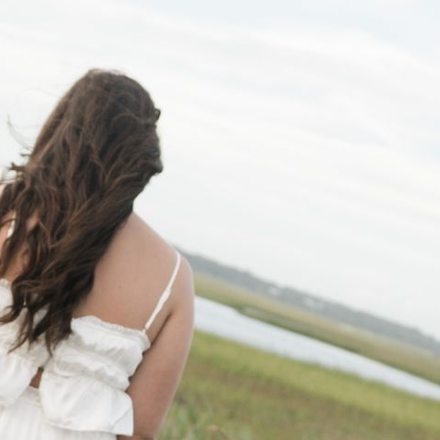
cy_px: 438
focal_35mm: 125
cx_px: 22
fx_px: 1798
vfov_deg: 13.8
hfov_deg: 13.8
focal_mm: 28
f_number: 3.2
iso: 160
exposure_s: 1/1000
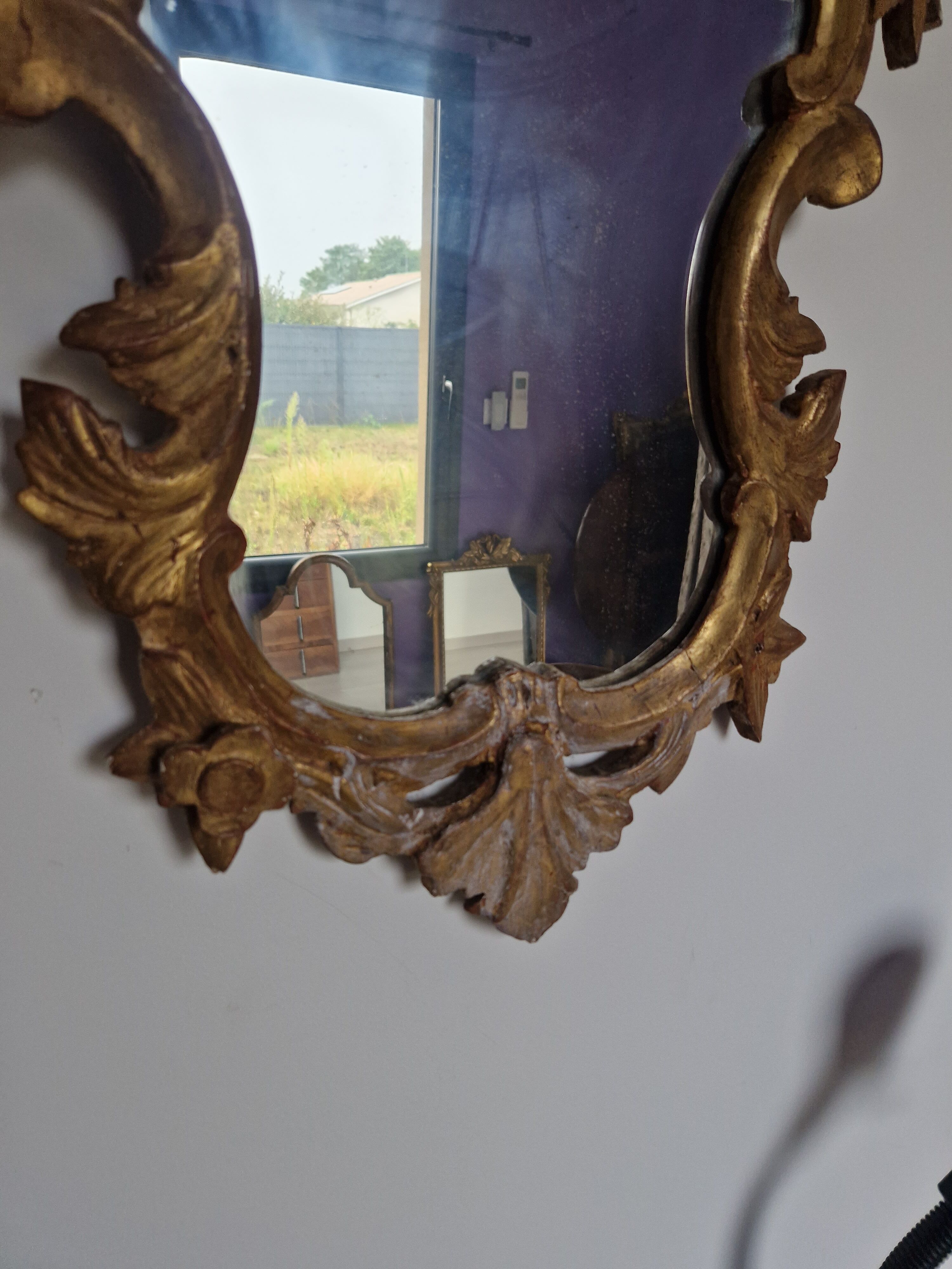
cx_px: 476
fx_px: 843
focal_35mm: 23
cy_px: 634
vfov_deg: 73.9
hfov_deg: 58.9
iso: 200
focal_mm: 5.4
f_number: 1.8
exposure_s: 1/180
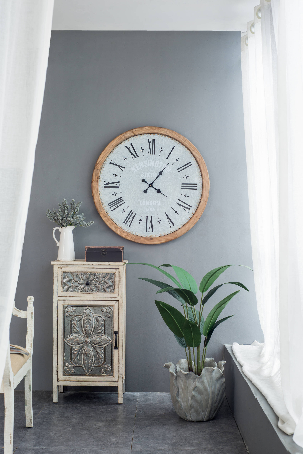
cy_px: 227
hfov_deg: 27.0
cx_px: 152
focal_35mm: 50
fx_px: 631
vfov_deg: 39.6
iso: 160
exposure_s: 1/10
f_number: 8
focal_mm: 50
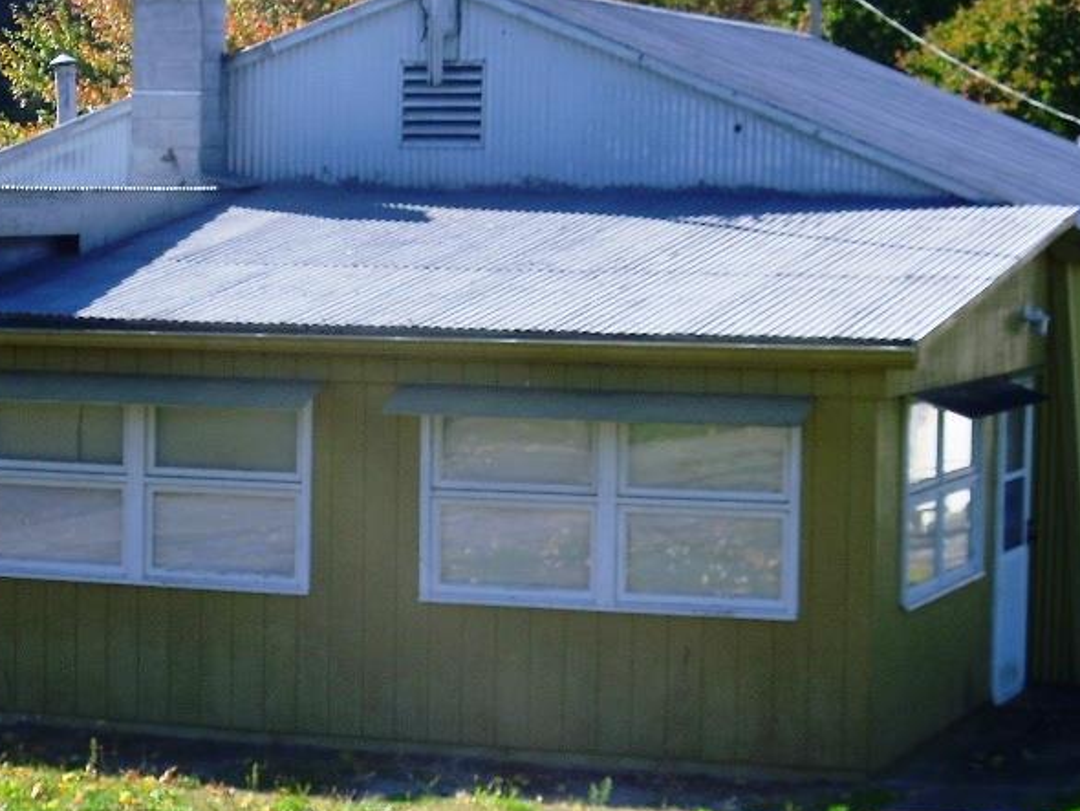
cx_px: 470
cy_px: 481
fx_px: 3683
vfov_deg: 12.6
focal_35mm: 118
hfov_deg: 16.7
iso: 80
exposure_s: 1/346
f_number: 4.2
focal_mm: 12.22
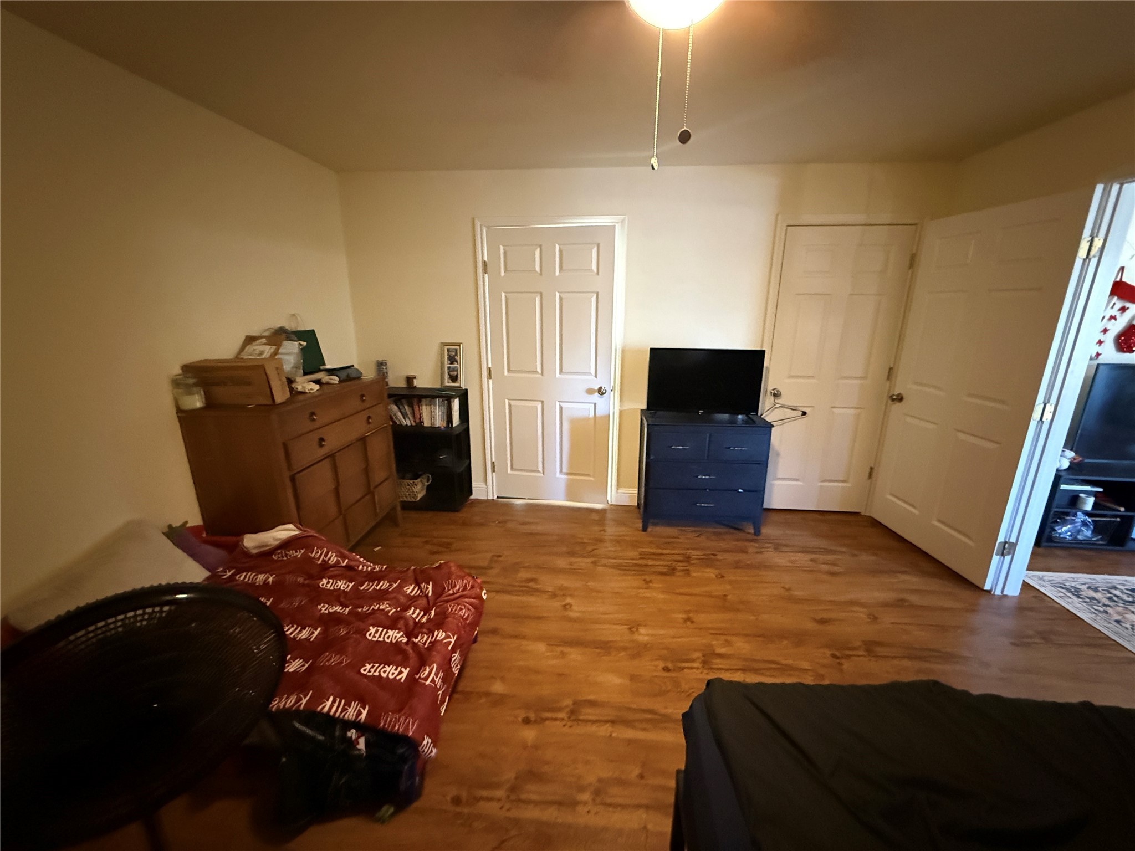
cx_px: 568
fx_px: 459
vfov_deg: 85.7
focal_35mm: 14
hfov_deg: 102.1
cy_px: 426
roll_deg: -0.7
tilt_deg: -12.9
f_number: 2.2
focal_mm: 2.22
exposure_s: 1/40
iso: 1600
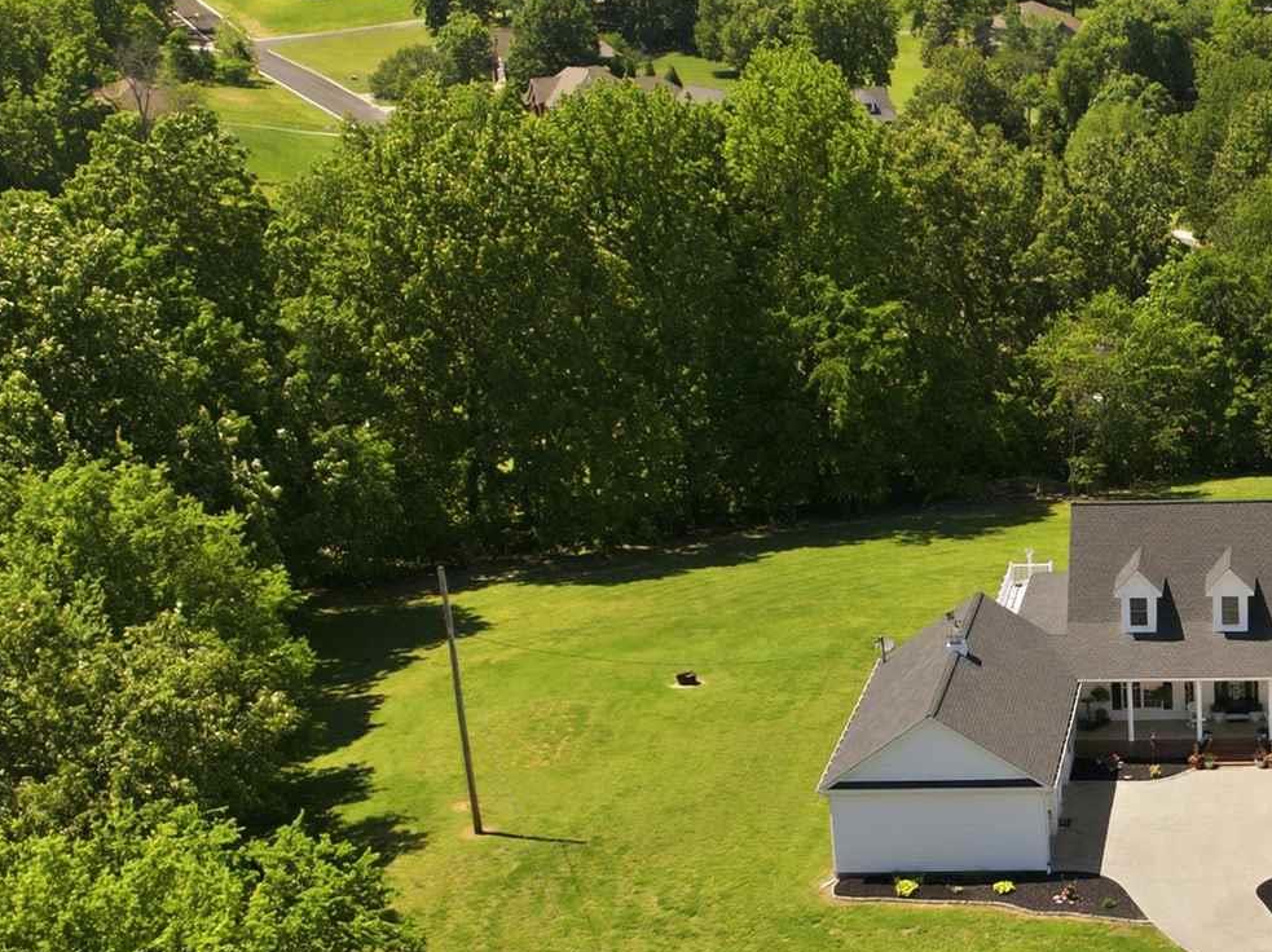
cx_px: 1171
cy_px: 770
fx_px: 2754
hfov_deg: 25.1
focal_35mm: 75
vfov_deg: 19.4
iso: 100
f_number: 2.8
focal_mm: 12.3
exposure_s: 1/1600
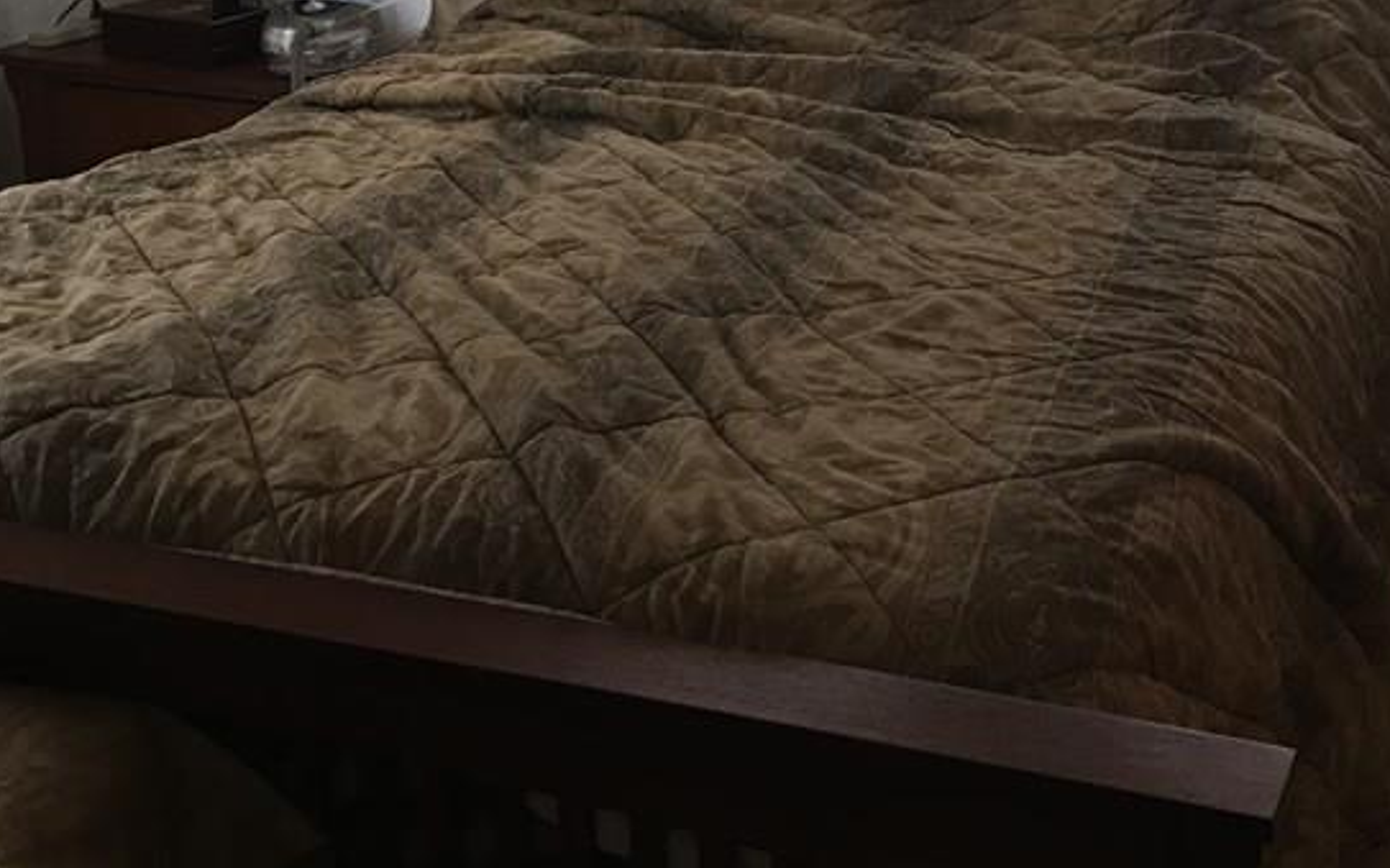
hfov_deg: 34.7
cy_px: 72
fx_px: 2196
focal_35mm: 58
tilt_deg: -13.1
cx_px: 970
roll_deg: -0.6
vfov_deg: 21.8
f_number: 2.2
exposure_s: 1/15
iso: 32
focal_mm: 4.15
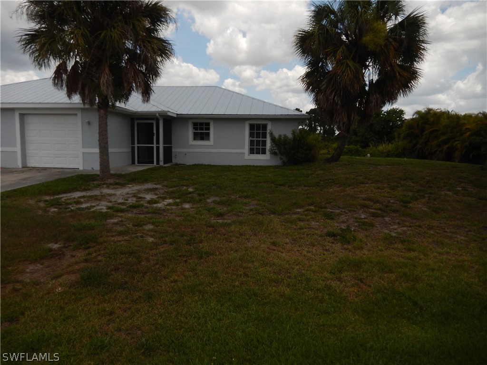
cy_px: 182
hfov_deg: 69.4
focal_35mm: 25
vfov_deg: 54.9
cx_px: 244
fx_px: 352
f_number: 6.8
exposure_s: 1/800
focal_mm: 4.5
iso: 180
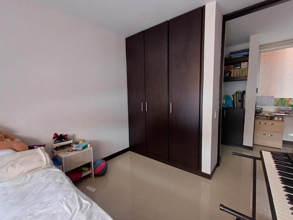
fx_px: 135
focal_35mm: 16
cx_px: 146
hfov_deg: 94.5
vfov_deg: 78.1
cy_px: 110
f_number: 2.2
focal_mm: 1.64
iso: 200
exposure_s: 1/30
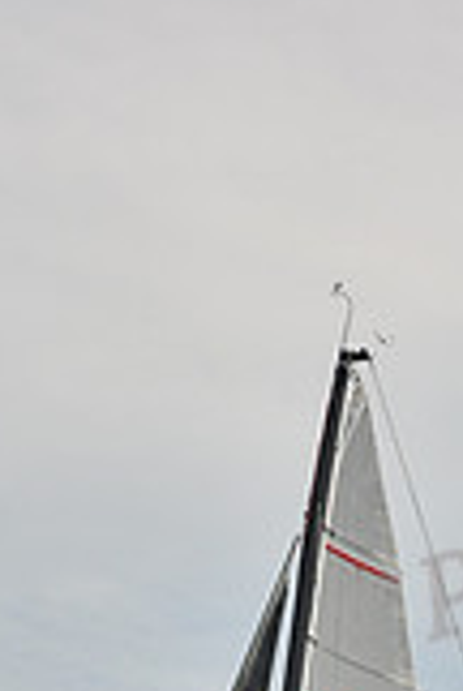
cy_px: 1210
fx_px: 4840
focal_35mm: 252
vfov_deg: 7.9
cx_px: 199
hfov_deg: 5.5
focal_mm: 70
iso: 400
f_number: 10
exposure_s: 1/1000
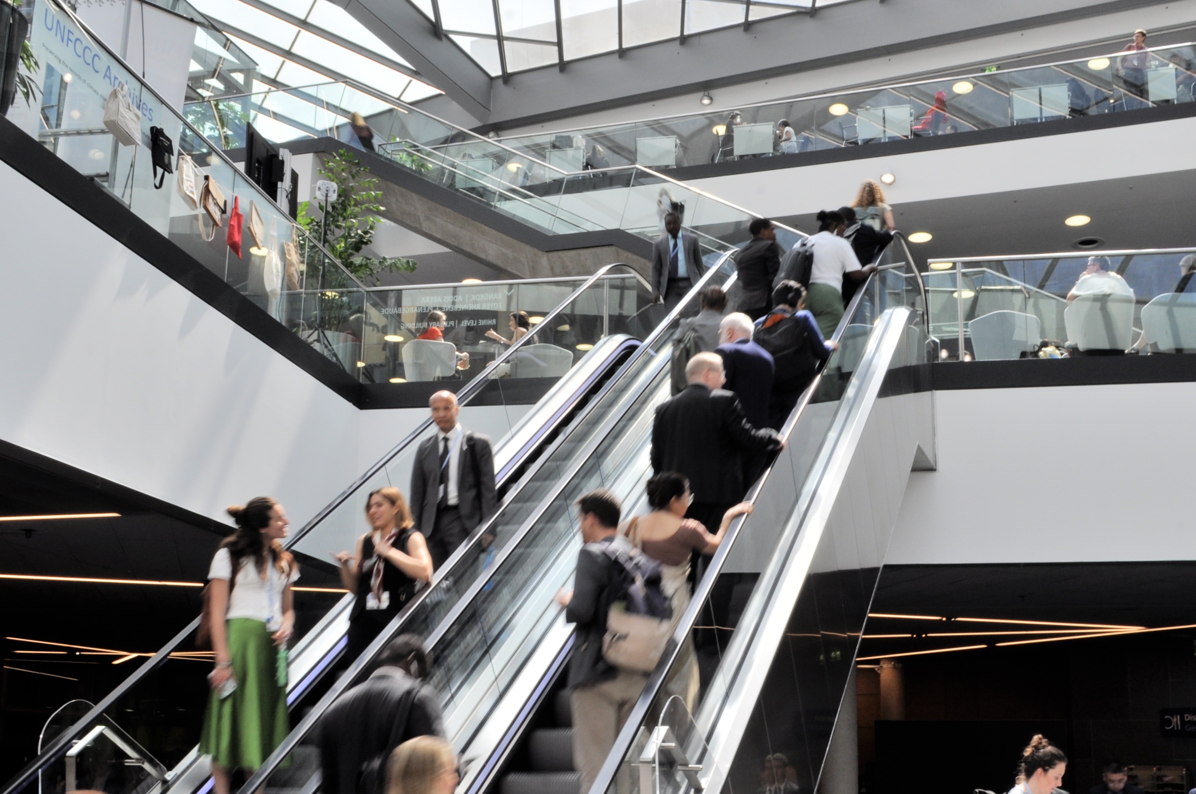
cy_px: 502
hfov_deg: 46.4
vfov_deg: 31.7
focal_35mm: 42
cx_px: 652
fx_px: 1394
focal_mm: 20
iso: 200
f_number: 22
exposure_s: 1/8
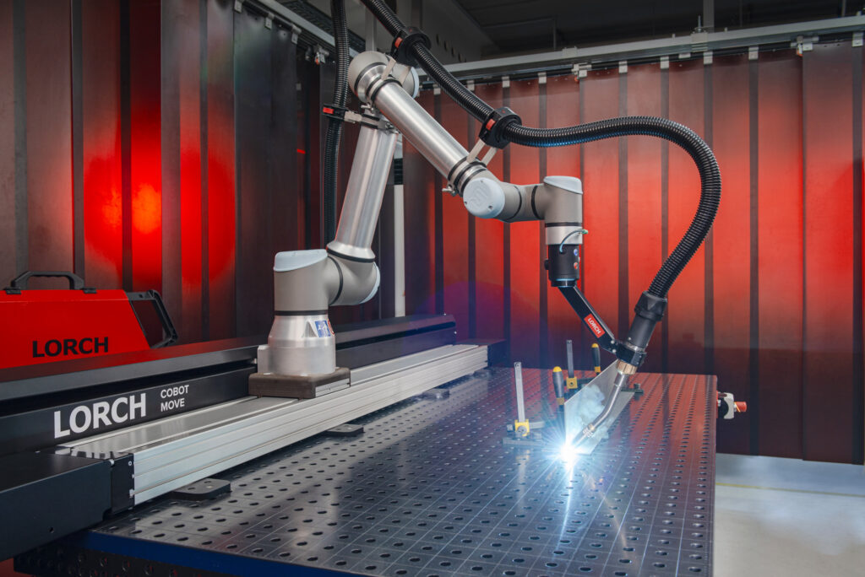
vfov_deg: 42.4
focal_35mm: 31
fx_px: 745
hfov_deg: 60.3
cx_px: 432
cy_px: 288
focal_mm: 31
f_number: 5.6
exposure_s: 1/40
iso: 80
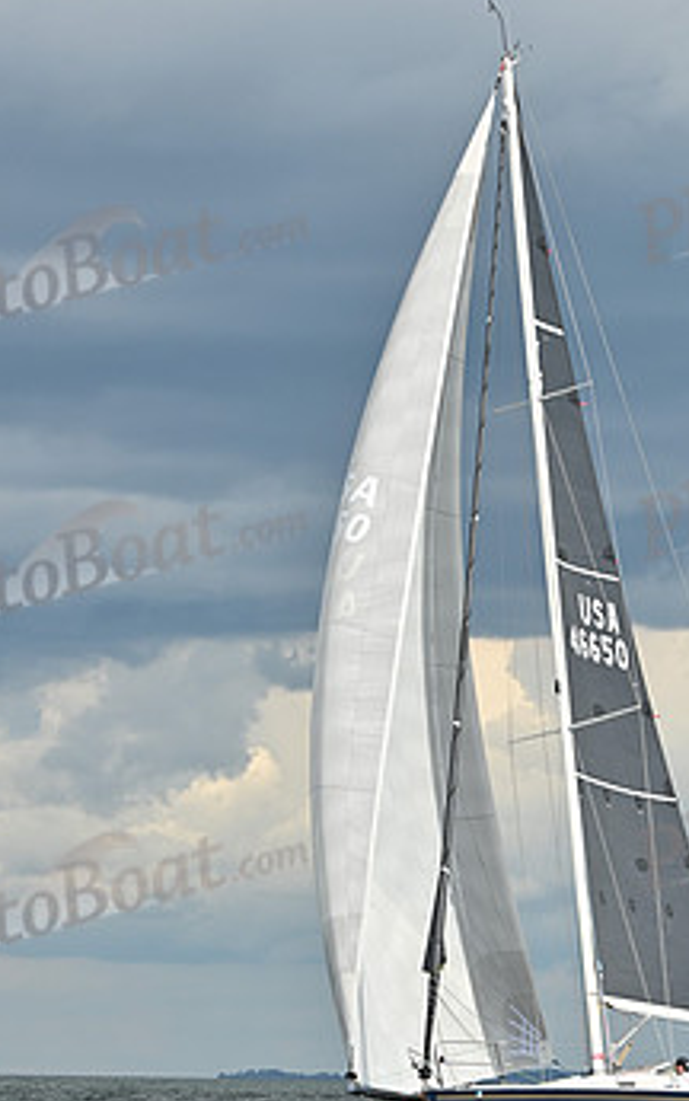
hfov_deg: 6.3
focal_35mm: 209
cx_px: 474
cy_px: 689
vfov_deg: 10.0
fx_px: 6271
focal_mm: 122
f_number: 5.6
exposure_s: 1/800
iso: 250
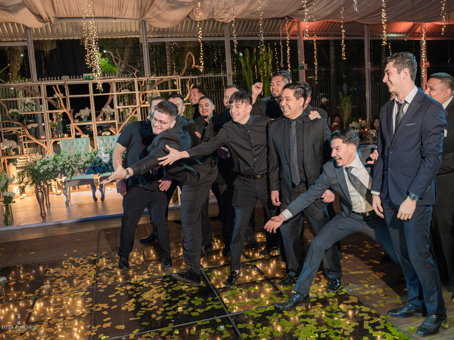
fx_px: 407
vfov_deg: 45.4
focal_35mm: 31
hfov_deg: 58.3
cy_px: 173
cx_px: 248
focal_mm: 28
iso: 2500
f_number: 4.5
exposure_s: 1/200
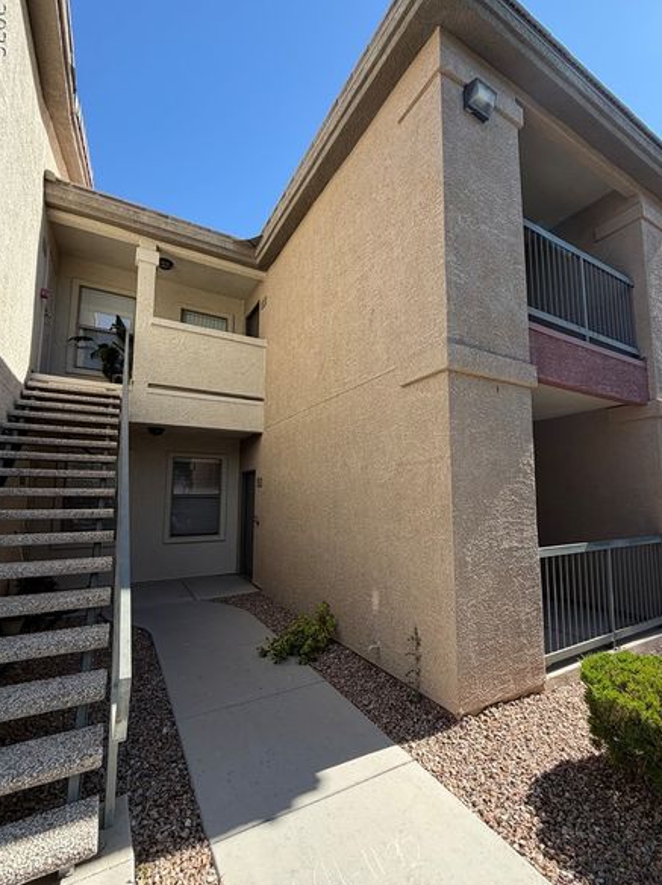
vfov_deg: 94.5
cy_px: 454
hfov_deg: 77.8
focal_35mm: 16
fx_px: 409
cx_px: 362
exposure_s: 1/613
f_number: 2.2
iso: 40
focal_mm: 2.22
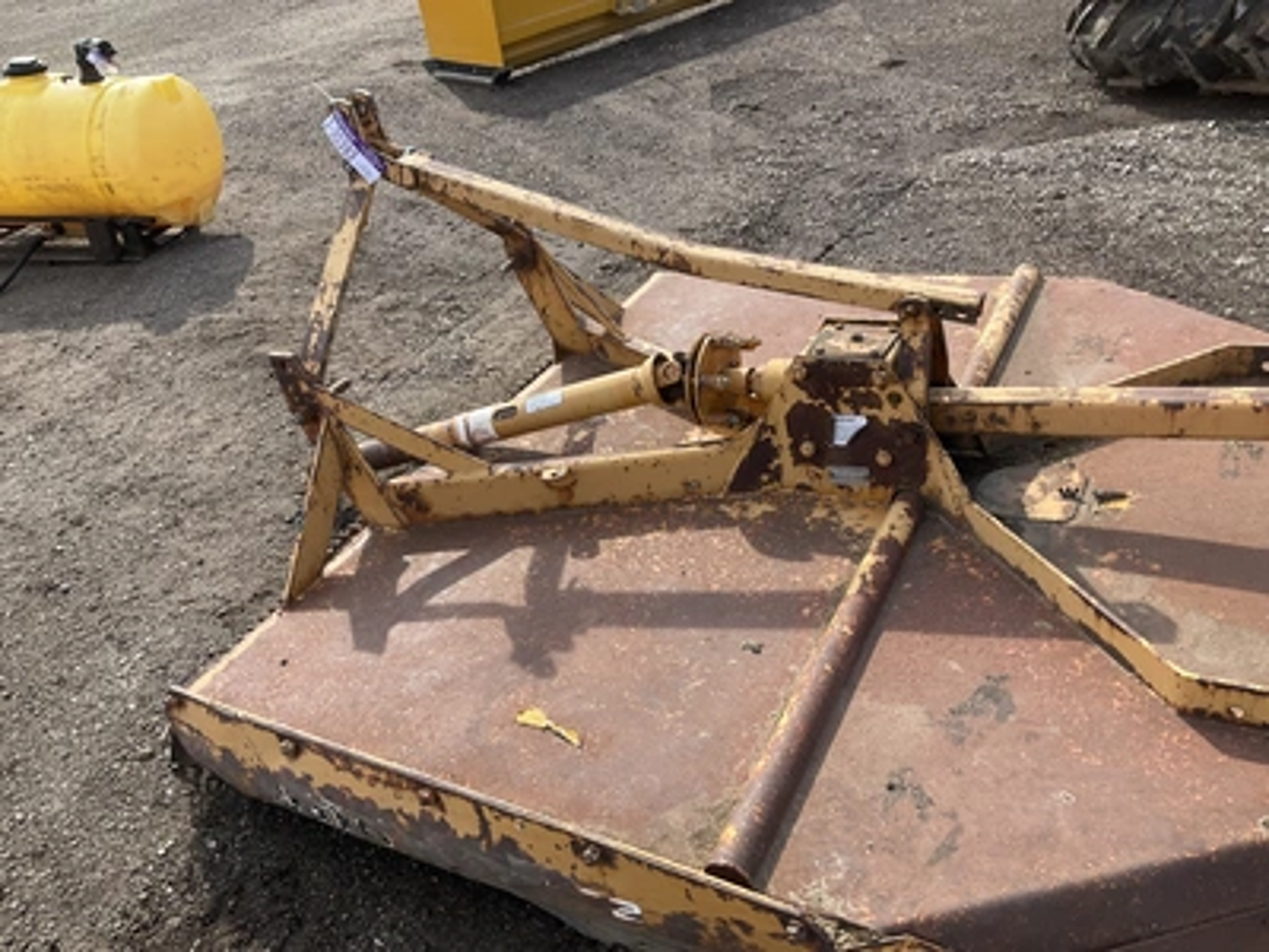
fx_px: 1063
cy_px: 476
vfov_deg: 48.2
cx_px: 634
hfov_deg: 61.7
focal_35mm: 29
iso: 25
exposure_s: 1/691
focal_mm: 3
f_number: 1.8
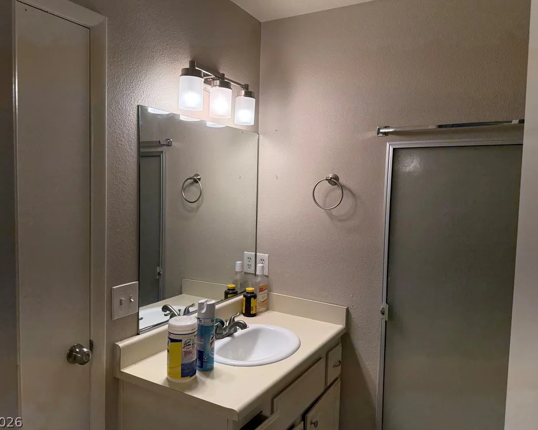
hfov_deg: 66.0
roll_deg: -1.5
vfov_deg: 54.9
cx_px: 257
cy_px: 208
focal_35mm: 26
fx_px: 414
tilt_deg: -2.3
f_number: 1.78
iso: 125
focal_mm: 6.76
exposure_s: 1/194
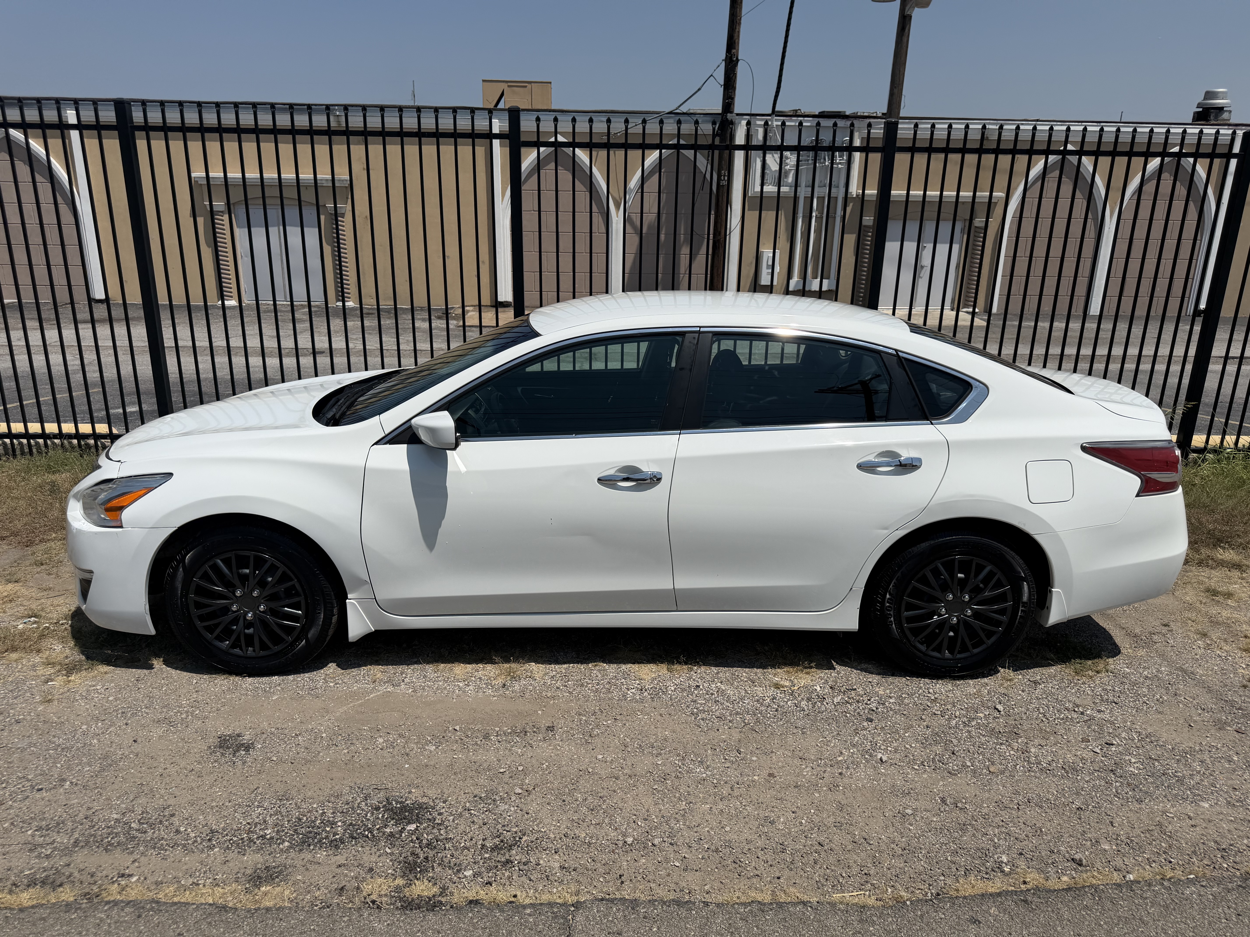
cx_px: 625
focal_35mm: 24
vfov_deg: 56.8
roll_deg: -0.7
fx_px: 867
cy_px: 468
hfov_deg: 71.6
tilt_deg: -17.9
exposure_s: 1/11905
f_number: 1.78
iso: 80
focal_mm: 6.76
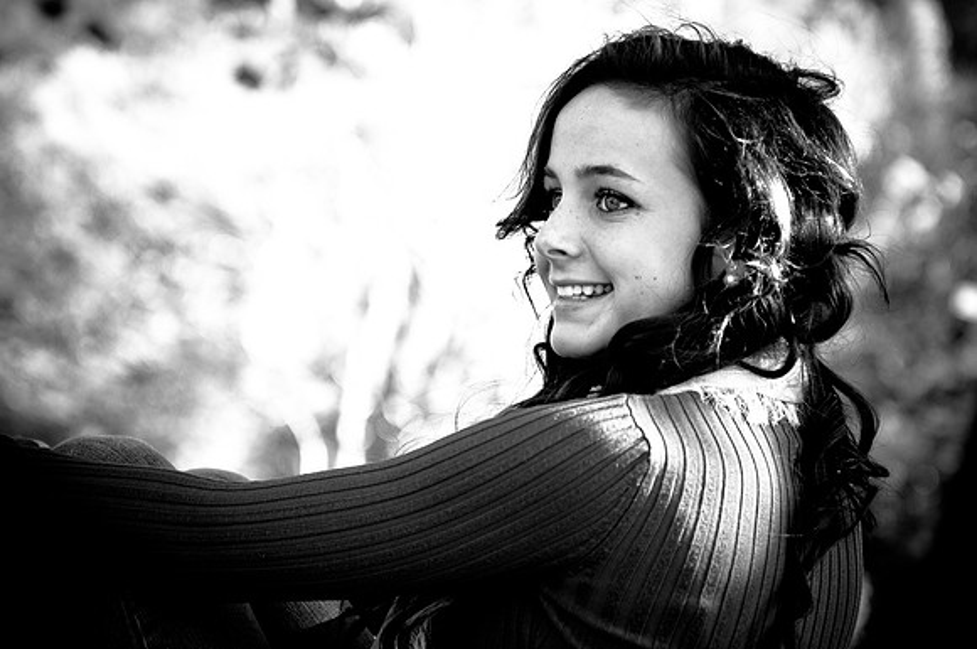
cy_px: 324
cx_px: 488
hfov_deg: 19.5
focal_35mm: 105
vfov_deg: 13.0
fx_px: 2846
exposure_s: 1/250
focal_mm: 70
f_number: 3.2
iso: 200
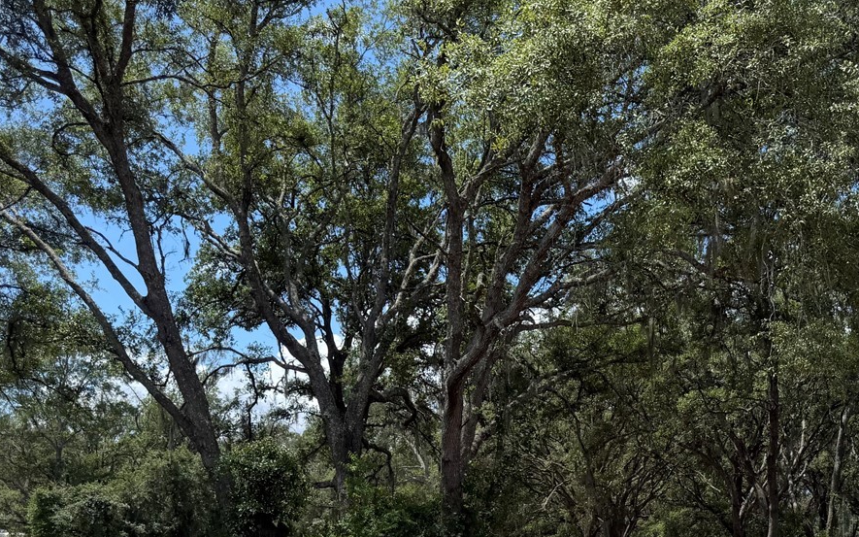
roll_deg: +0.5
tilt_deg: -1.3
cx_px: 631
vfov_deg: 26.2
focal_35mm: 46
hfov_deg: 42.3
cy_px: 567
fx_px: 1077
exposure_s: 1/4975
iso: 80
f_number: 1.78
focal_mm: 6.76
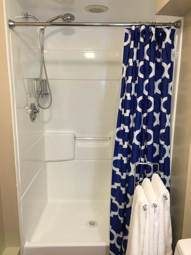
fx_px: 213
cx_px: 96
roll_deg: -0.7
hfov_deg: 48.2
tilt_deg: -11.9
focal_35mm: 29
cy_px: 128
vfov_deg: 61.7
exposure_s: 1/15
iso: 32
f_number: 2.2
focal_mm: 4.15
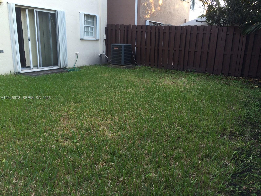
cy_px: 98
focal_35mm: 30
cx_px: 130
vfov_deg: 46.8
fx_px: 226
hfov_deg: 60.0
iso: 32
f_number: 2.2
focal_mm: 4.12
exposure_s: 1/48
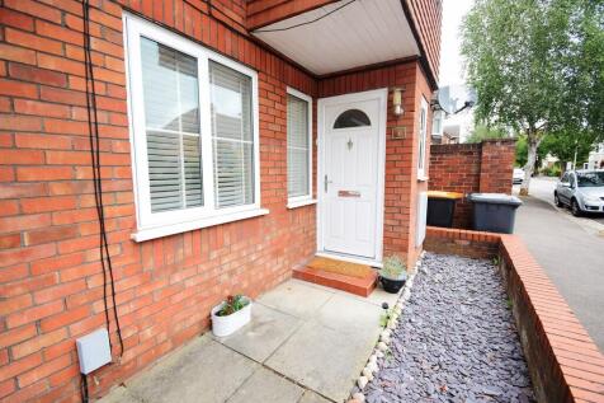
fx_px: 252
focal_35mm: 15
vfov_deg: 77.3
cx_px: 302
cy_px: 202
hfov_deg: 100.4
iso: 400
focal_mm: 10
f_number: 5.6
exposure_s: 1/125
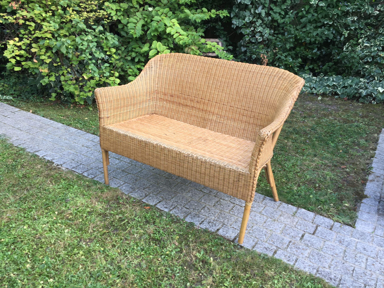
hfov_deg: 61.7
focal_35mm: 29
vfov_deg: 48.2
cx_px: 192
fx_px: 322
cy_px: 144
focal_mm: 4.15
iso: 32
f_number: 2.2
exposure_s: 1/50
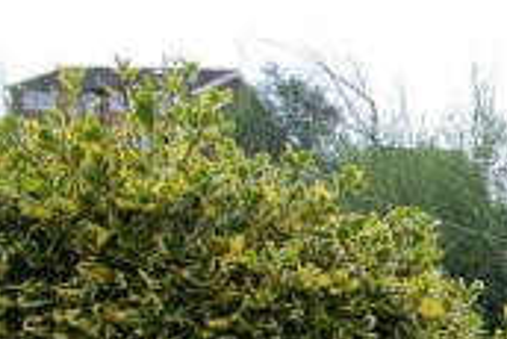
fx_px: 803
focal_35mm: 57
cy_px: 470
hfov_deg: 20.7
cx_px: 959
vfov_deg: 21.1
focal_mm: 10
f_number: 5.6
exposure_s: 1/125
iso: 110
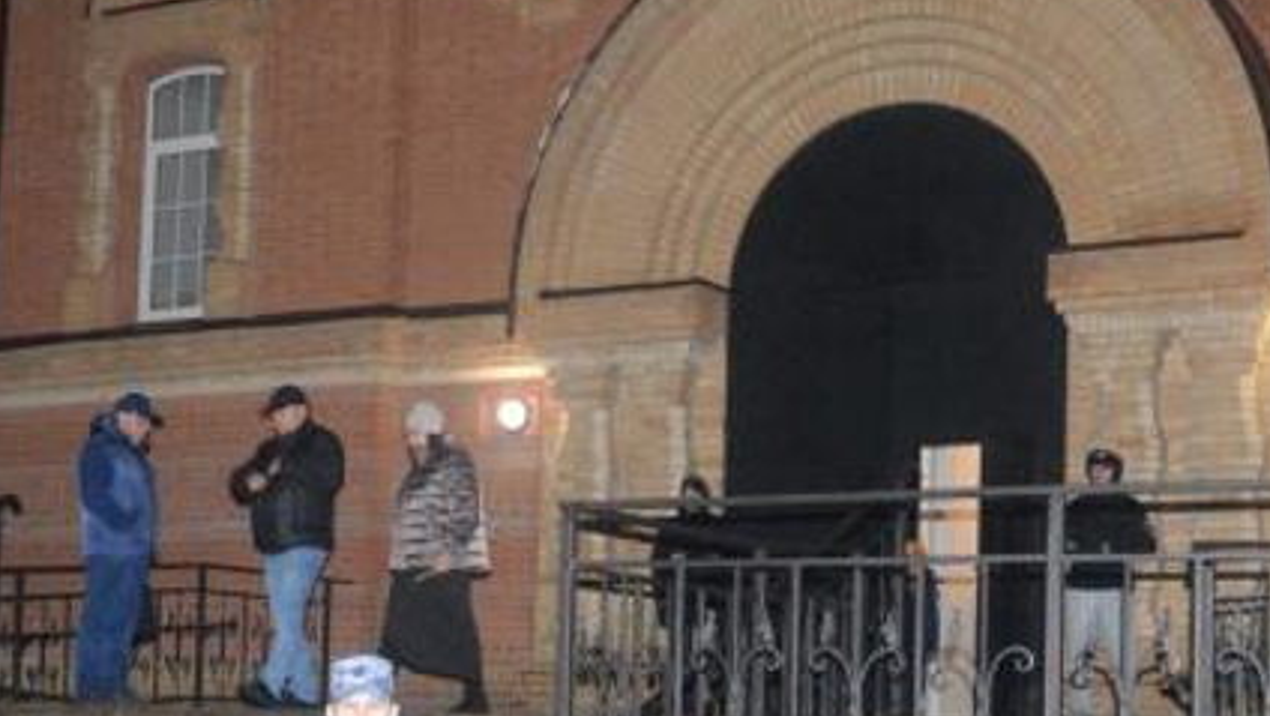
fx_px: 1685
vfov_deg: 23.6
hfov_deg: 40.5
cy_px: 584
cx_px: 374
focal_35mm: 50
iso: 3200
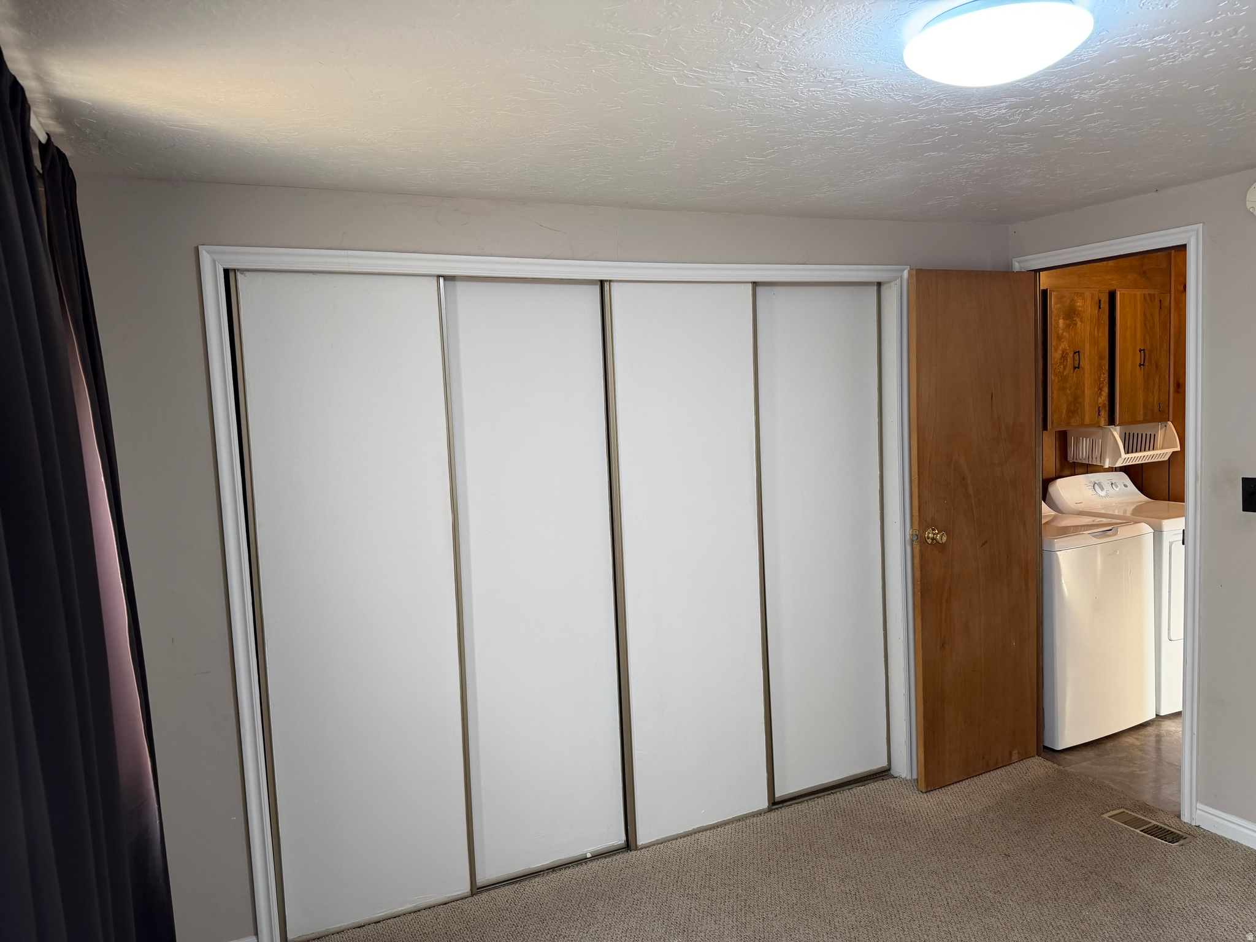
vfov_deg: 56.8
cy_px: 471
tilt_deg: -4.6
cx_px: 628
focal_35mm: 24
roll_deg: +2.9
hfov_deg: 71.6
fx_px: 871
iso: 200
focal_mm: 6.76
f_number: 1.78
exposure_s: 1/82
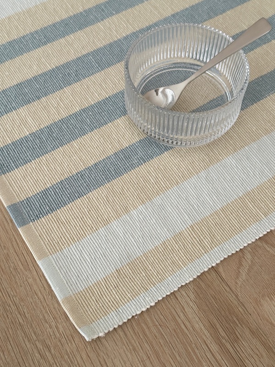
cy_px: 184
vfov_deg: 39.7
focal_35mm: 48
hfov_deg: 30.3
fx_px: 508
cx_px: 138
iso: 500
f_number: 1.78
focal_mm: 6.86
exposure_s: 1/40
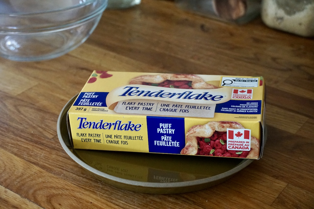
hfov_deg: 31.2
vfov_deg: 21.1
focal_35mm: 64
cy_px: 104
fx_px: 562
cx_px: 157
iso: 6400
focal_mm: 43
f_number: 5
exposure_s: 1/80
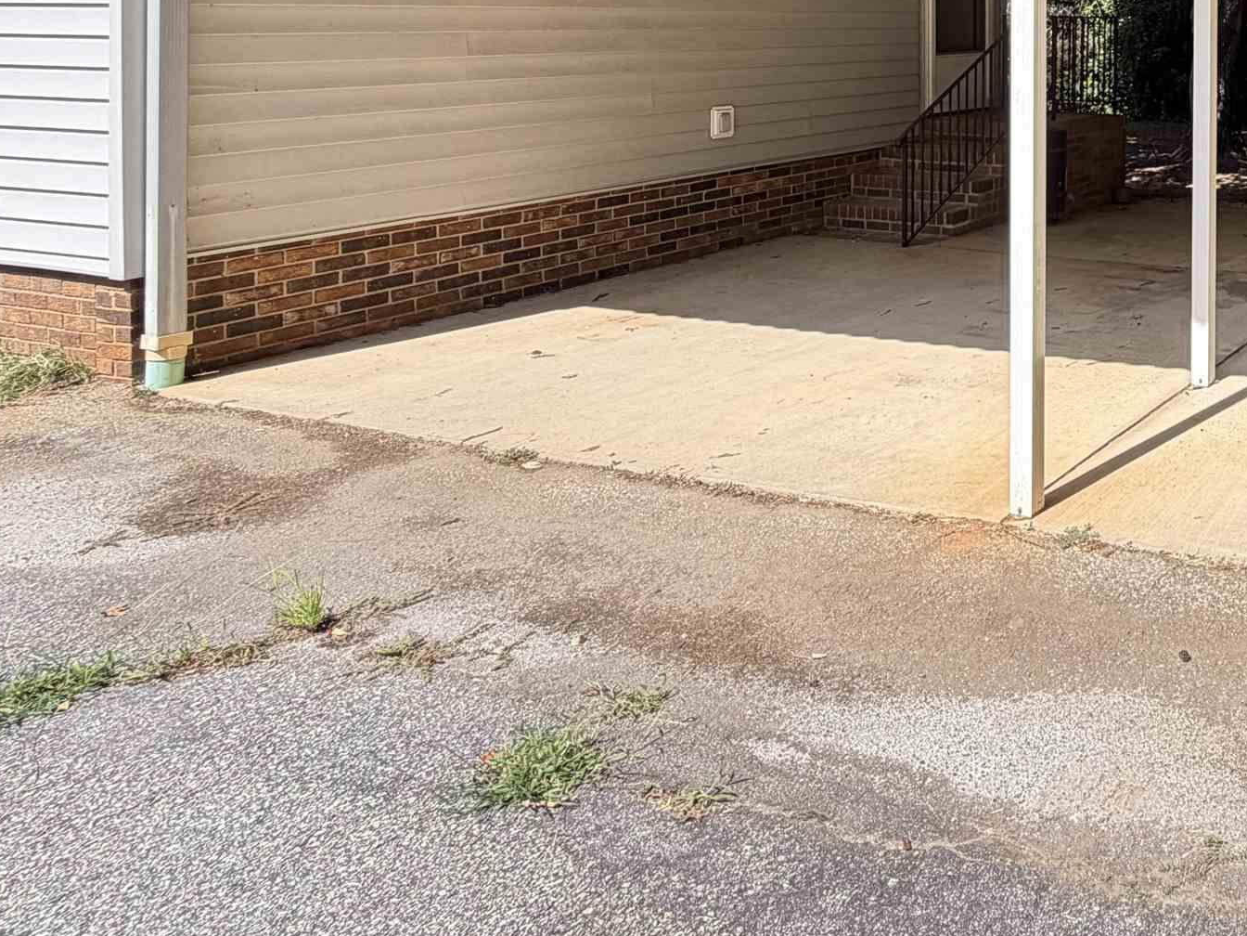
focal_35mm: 32
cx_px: 1342
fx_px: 1153
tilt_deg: -2.3
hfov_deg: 44.6
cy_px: 41
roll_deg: -0.3
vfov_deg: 39.8
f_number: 2.2
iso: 40
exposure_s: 1/224
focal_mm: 2.22
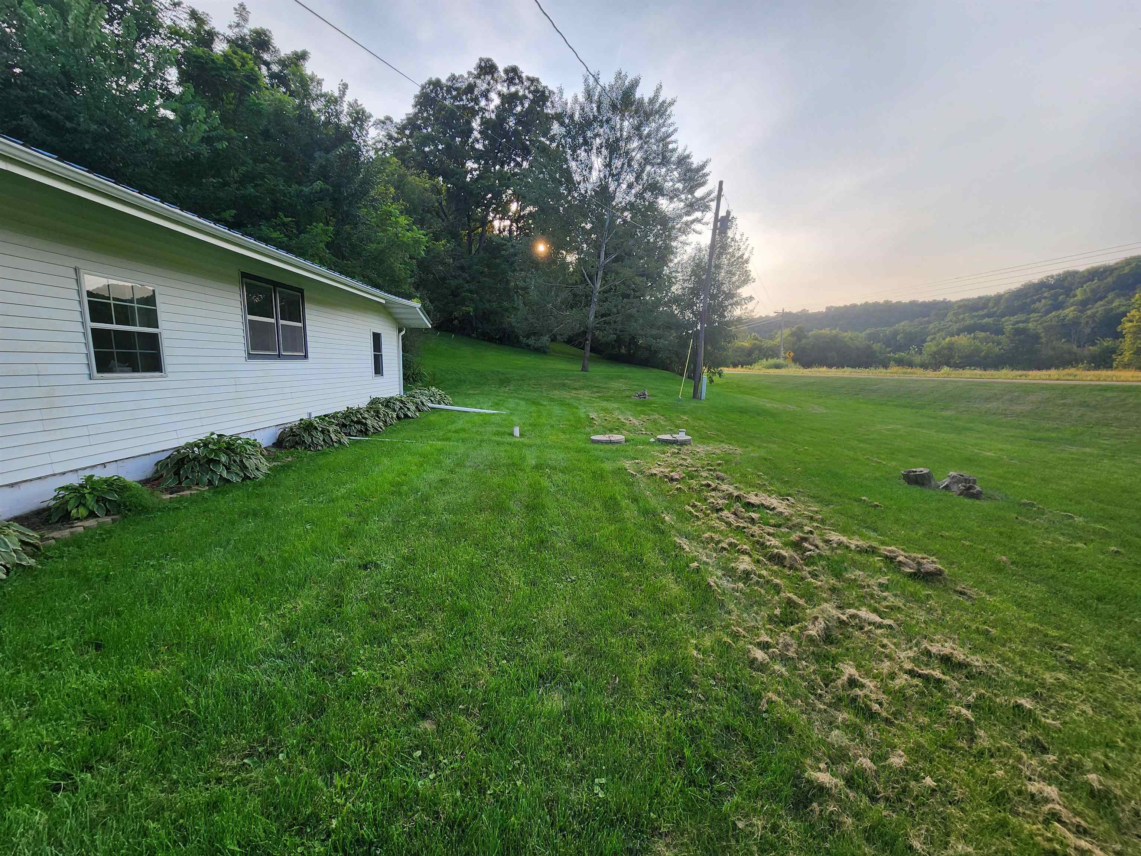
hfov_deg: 106.2
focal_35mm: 13
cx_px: 570
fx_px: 429
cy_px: 428
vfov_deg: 89.9
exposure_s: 1/599
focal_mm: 2.2
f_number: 2.2
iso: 50
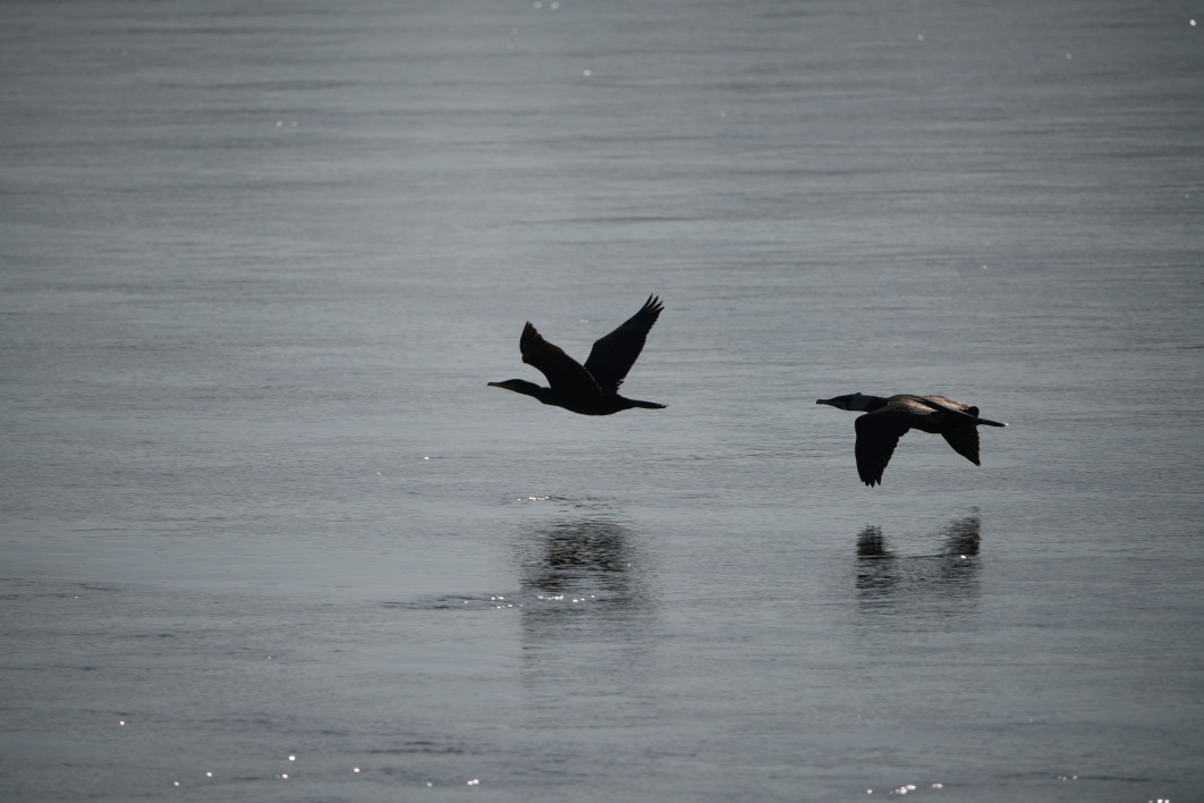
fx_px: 26753
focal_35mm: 800
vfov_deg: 1.7
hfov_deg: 2.6
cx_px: 602
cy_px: 402
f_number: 8
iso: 100
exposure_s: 1/1250
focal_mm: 800
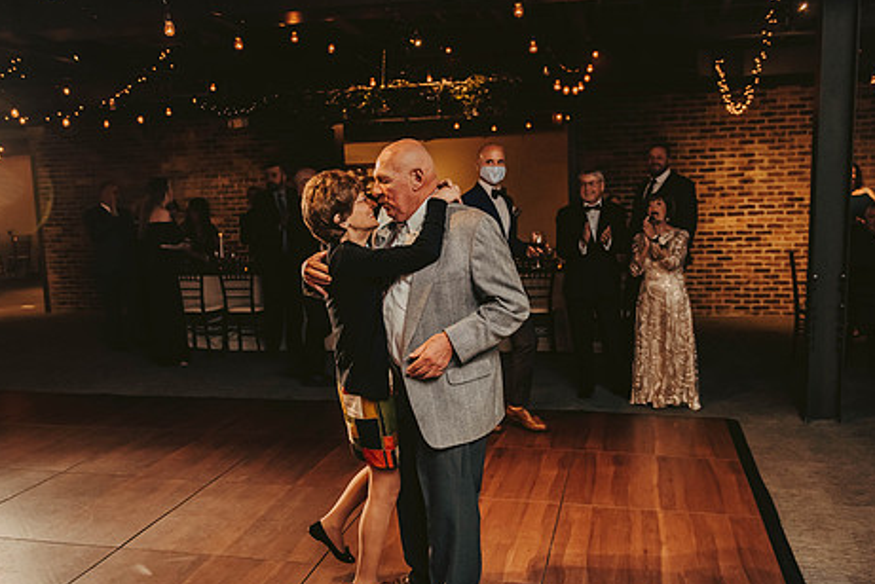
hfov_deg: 49.5
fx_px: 948
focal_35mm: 39
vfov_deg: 34.2
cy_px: 340
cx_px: 404
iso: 2000
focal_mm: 31
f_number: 3.2
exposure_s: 1/200
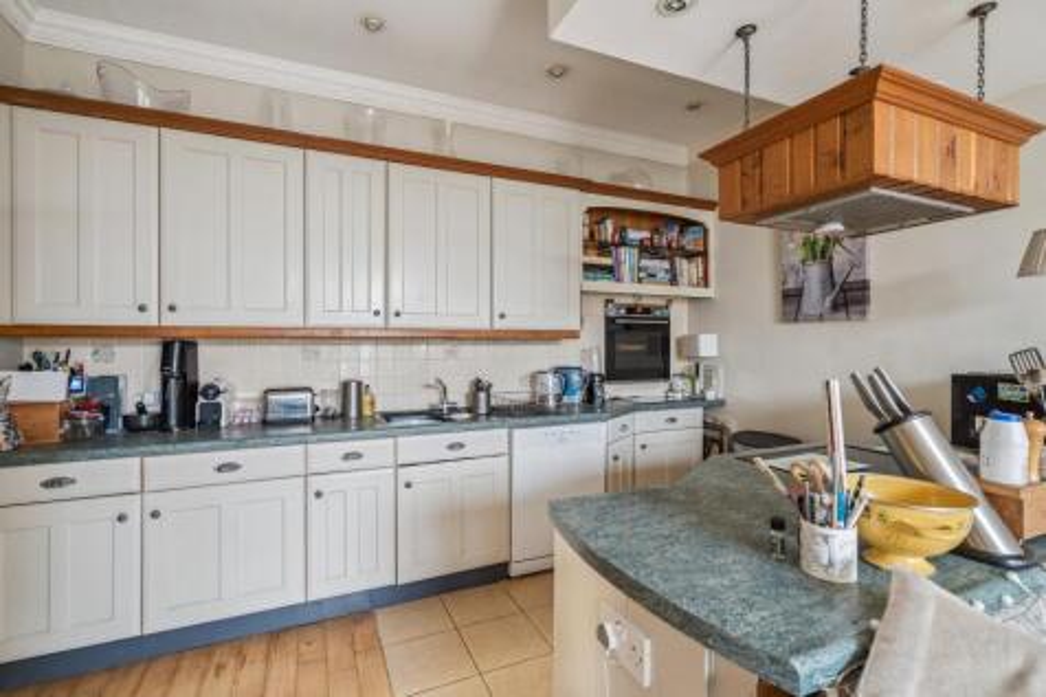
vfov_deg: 73.7
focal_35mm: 16
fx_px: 465
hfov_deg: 96.8
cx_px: 523
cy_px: 348
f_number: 5.6
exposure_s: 2.5
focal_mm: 16
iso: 320
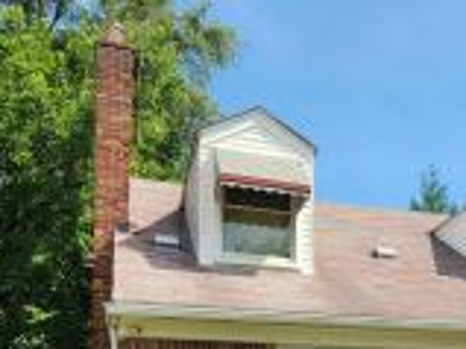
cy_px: 393
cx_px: 431
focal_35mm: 58
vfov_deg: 23.5
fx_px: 780
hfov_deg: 31.5
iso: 20
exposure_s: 1/1093
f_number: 1.8
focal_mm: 5.4
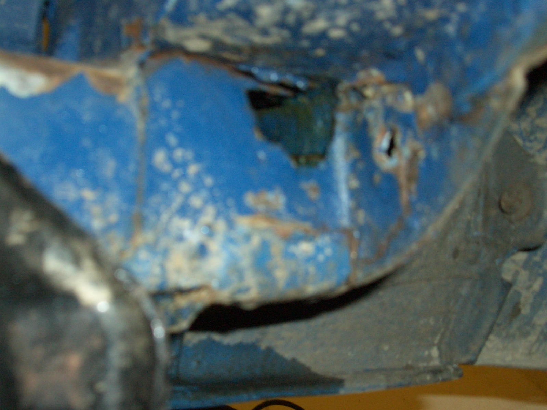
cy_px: 205
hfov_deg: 38.9
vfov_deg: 29.7
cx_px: 274
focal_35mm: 49
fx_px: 774
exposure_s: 1/60
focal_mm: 8.2
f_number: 3.1
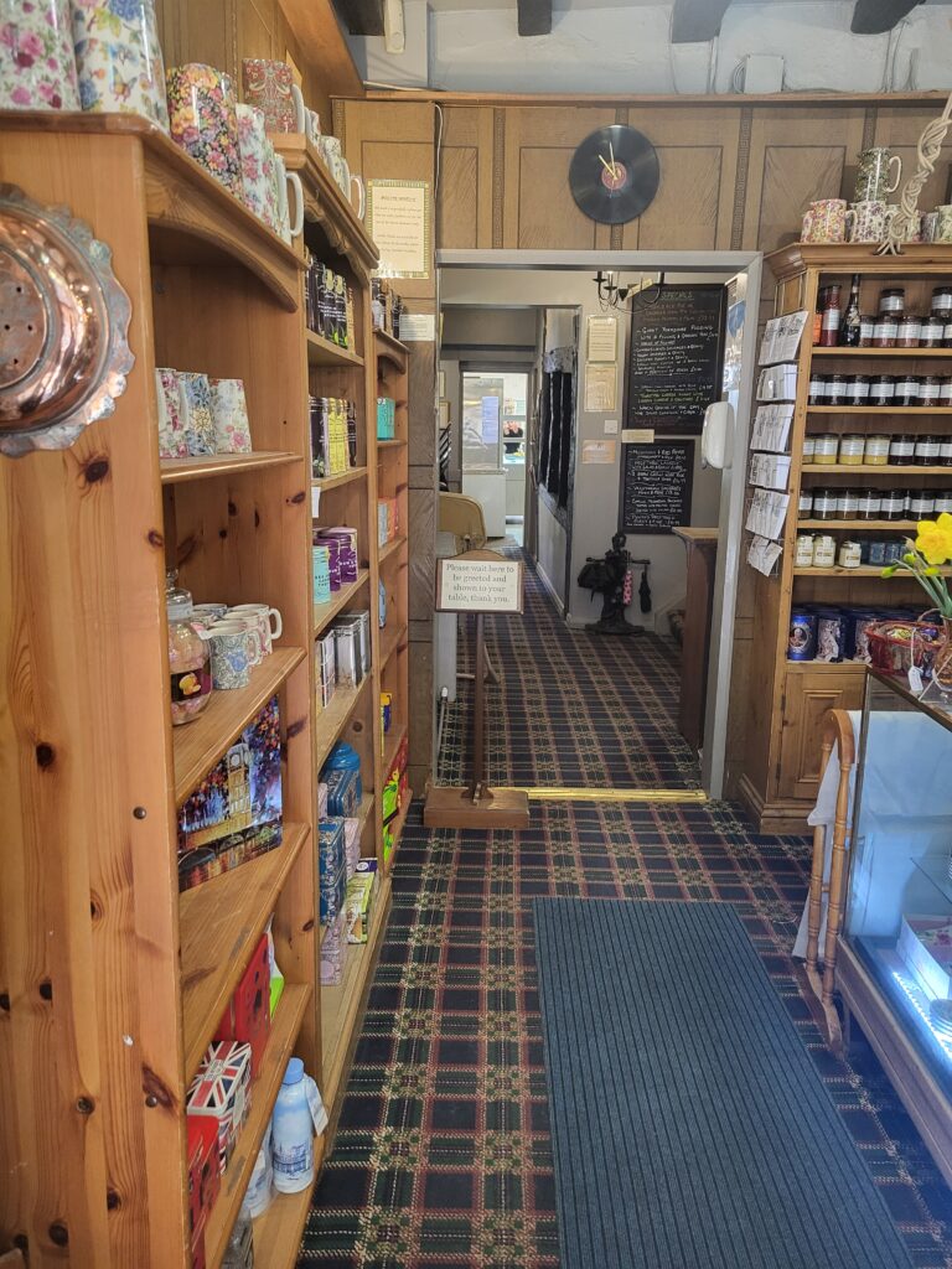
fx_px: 953
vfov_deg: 67.3
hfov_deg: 53.1
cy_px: 634
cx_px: 476
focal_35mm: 26
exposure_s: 1/50
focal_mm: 5.4
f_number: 1.8
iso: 500
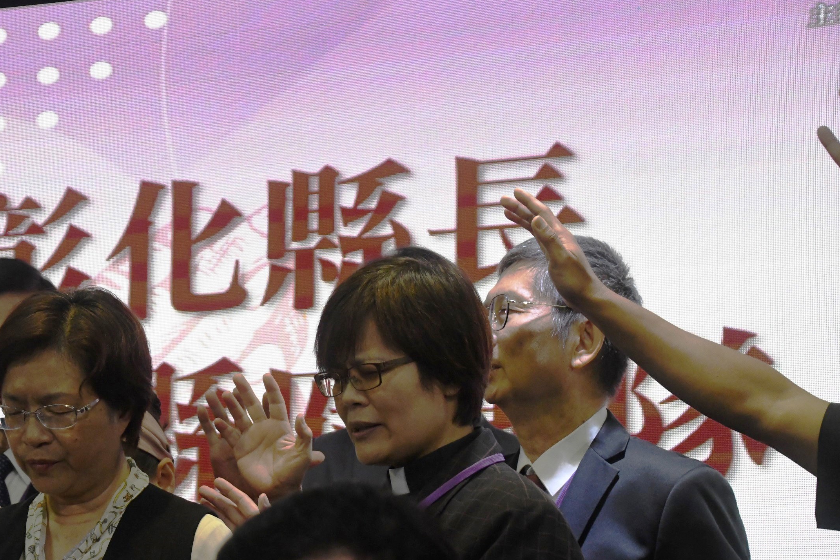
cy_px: 299
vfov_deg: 10.9
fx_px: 2940
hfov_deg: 16.2
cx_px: 316
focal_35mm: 126
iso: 4000
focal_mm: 65
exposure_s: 1/320
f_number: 5
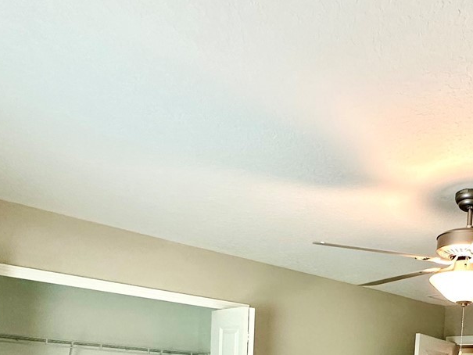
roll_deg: -3.0
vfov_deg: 32.6
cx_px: 366
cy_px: 415
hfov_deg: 47.8
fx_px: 506
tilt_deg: -2.7
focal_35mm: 37
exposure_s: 1/120
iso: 200
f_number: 2.2
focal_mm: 2.22
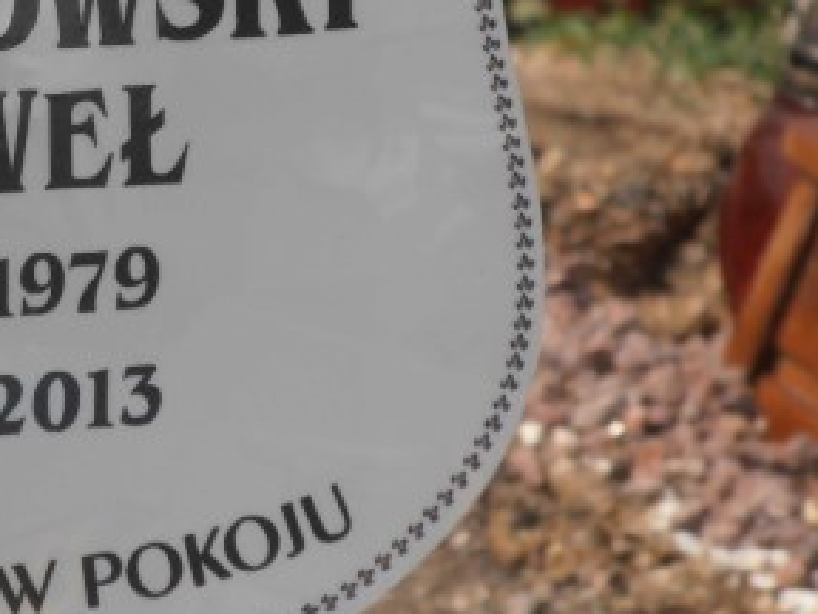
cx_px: -20
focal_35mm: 533
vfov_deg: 2.8
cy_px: 102
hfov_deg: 3.7
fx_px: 12595
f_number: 5.7
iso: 80
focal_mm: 42.54
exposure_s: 1/640
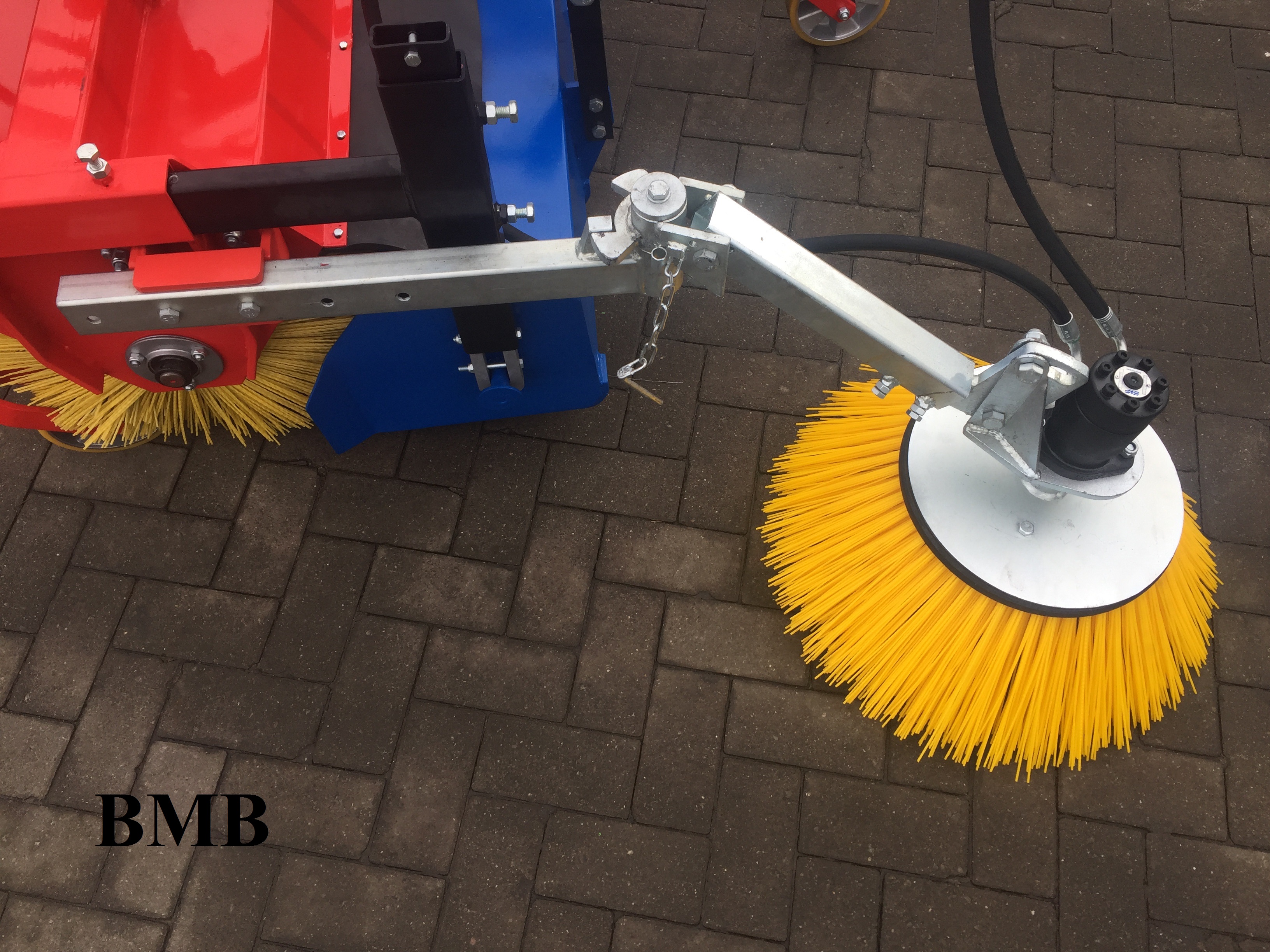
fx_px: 1064
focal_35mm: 29
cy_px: 476
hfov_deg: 61.7
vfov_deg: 48.2
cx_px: 635
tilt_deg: -63.3
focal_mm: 4.15
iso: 32
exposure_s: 1/439
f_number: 2.2
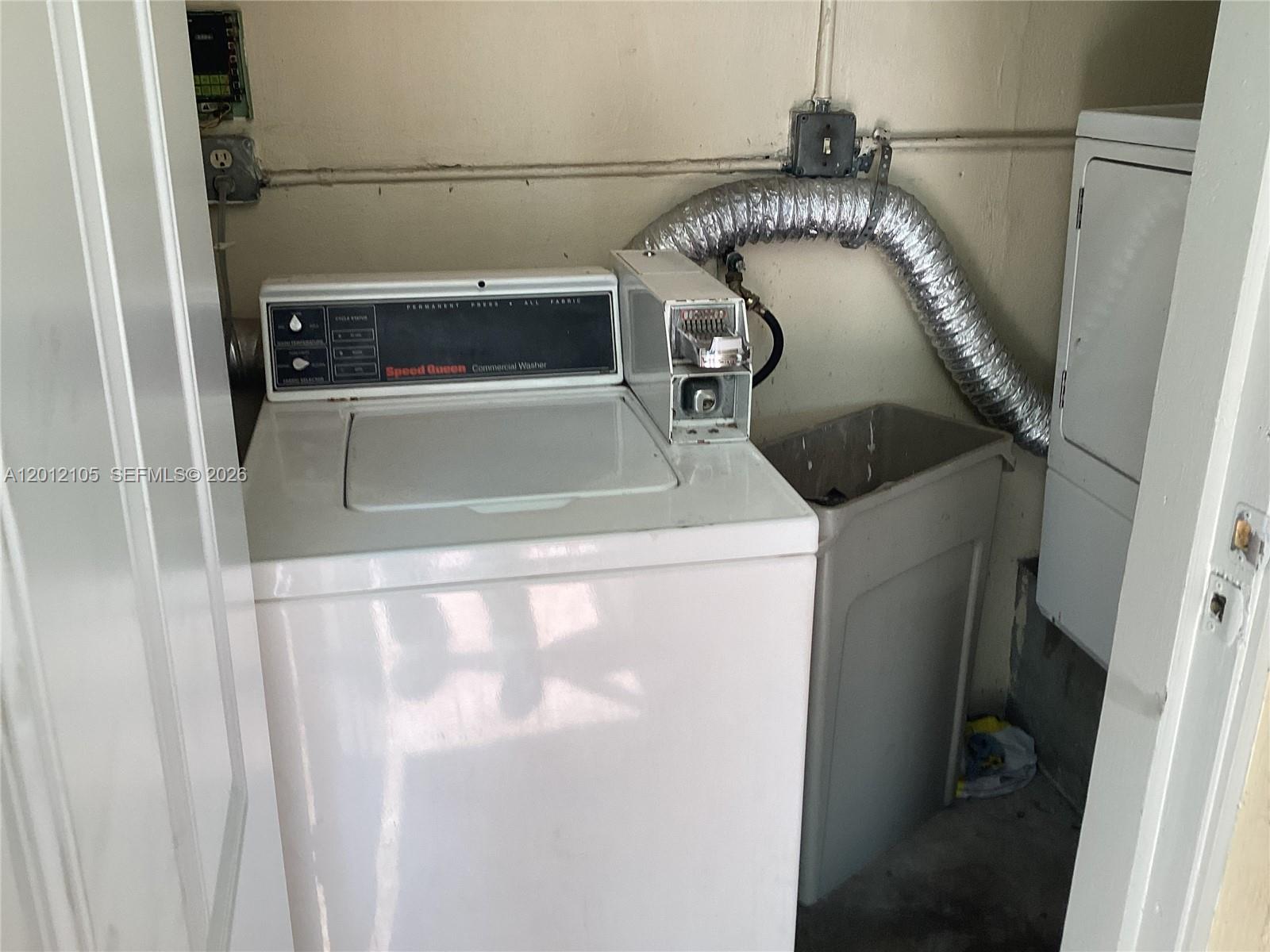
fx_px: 1137
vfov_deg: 45.4
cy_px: 476
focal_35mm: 31
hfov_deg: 58.4
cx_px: 635
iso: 50
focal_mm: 3.3
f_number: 2.4
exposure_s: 1/60
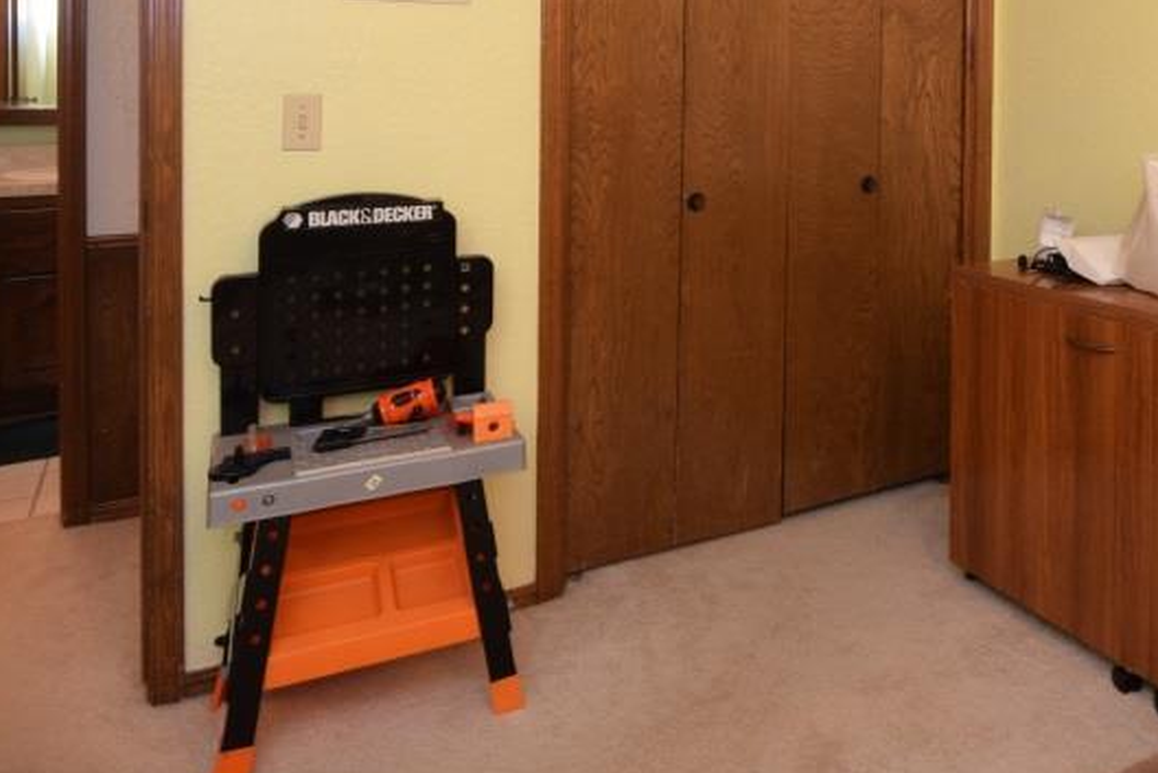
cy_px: 73
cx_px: 817
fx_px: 1029
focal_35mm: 32
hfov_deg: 56.8
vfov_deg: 38.3
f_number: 11
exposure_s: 1/2.5
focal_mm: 11
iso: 500
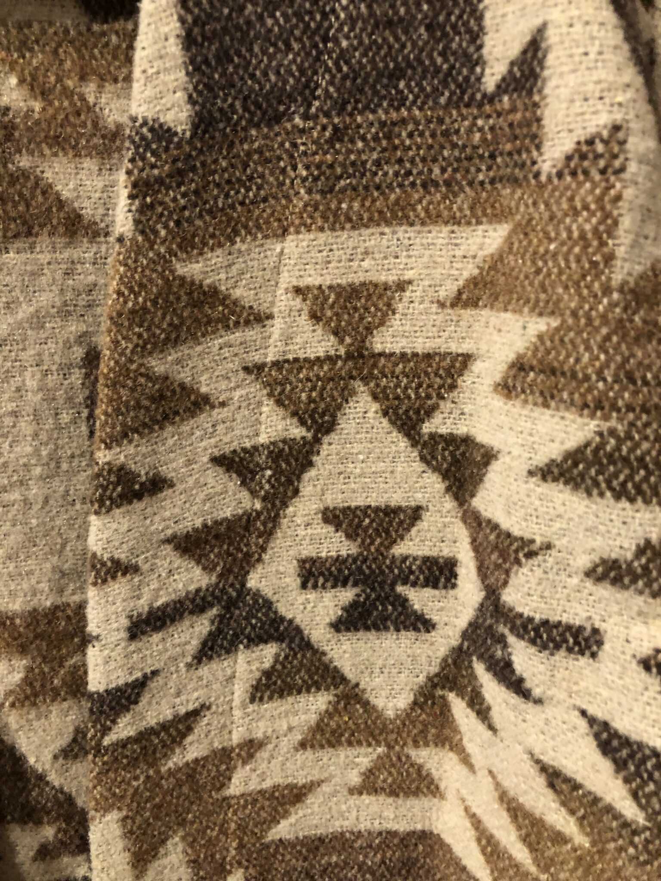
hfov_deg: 49.7
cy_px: 440
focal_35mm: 28
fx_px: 713
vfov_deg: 63.4
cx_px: 330
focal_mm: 3.99
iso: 100
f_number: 1.8
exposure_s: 1/9
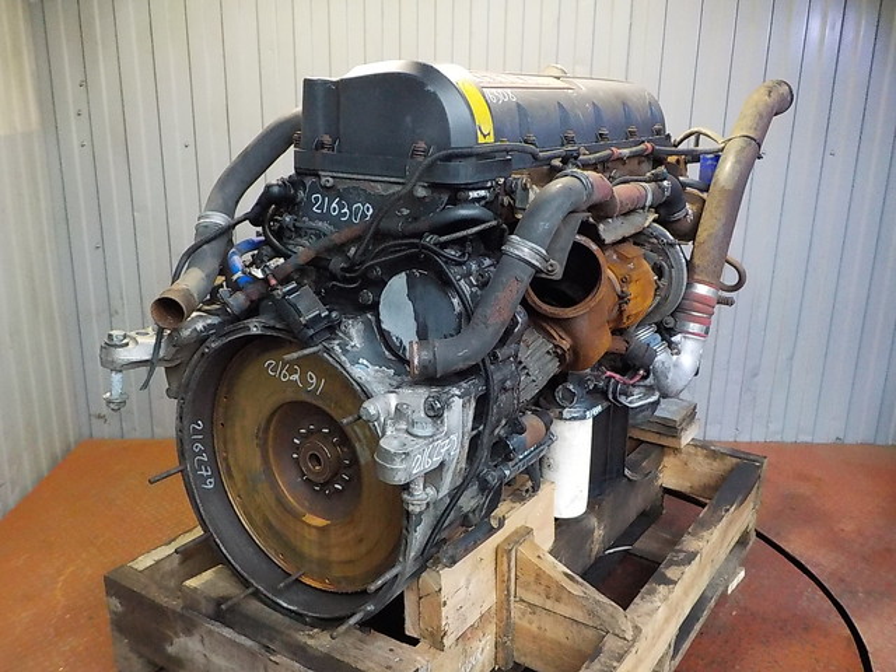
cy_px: 336
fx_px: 777
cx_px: 448
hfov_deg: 60.0
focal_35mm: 30
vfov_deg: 46.8
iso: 800
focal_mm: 4.1
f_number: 3.3
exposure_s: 1/50
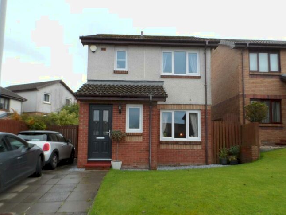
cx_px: 147
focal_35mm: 26
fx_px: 215
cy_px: 116
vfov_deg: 53.0
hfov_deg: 67.3
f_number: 3.2
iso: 80
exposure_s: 1/180
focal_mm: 4
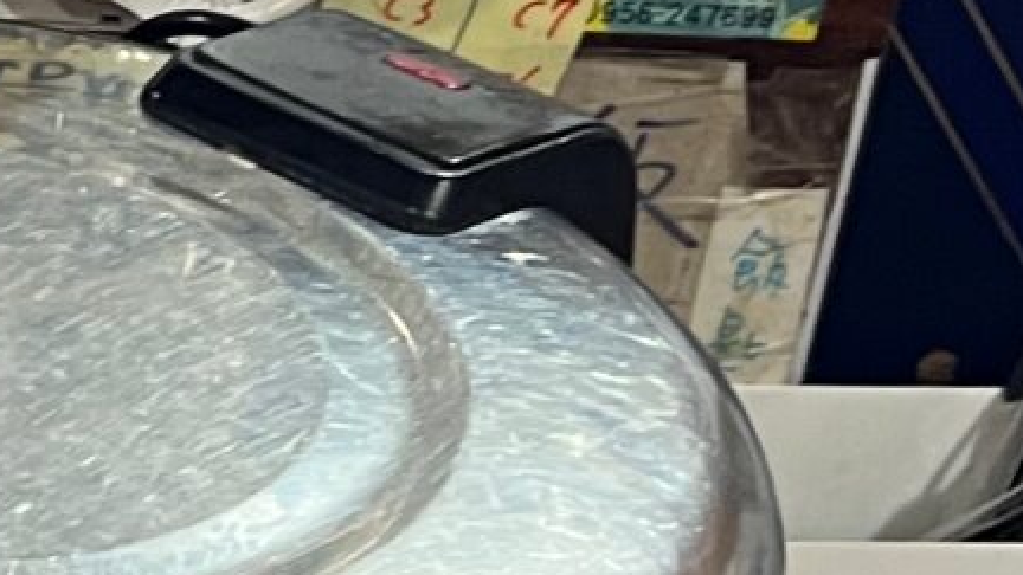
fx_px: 4557
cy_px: 551
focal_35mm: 168
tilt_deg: -31.4
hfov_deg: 12.4
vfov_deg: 7.2
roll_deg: -1.1
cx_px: -372
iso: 250
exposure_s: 1/60
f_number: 1.5
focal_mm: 5.7
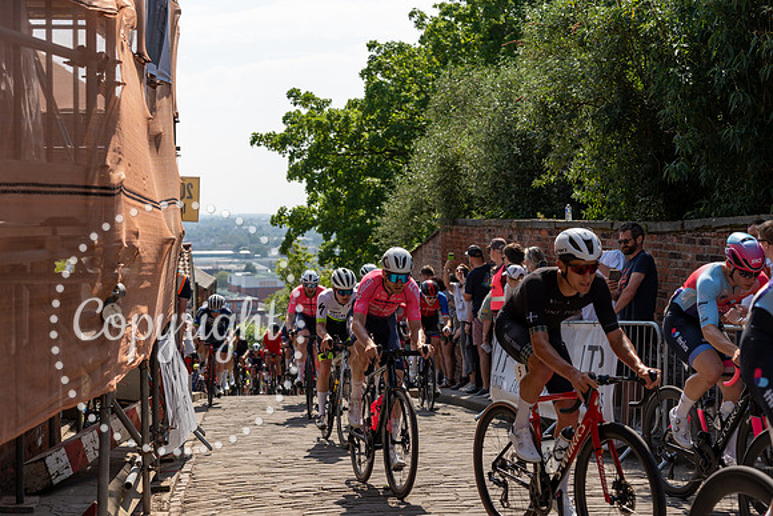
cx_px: 386
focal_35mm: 62
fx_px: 1332
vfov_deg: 21.9
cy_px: 258
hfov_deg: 32.4
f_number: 4
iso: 160
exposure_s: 1/1600
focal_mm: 62
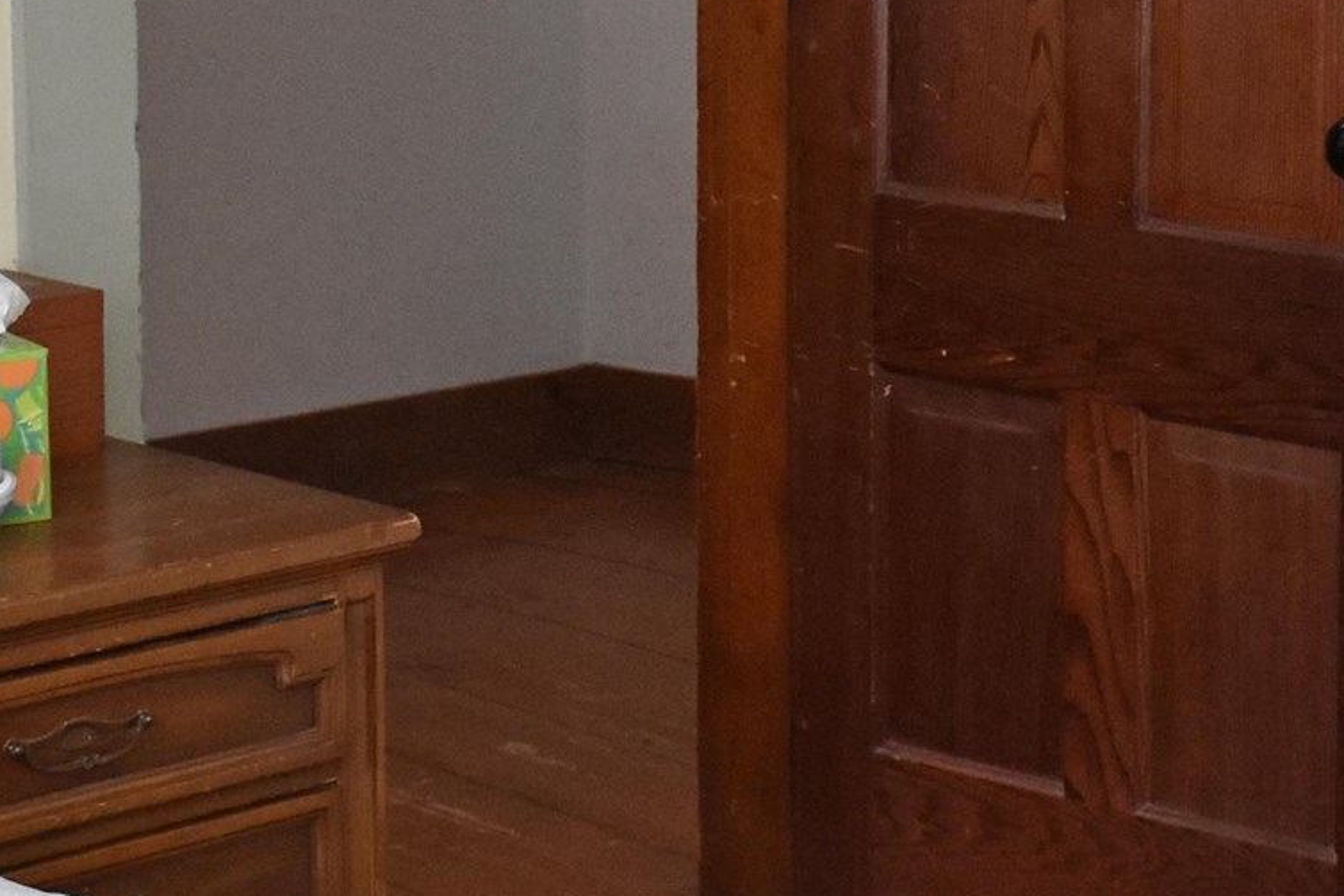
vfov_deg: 12.4
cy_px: 61
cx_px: 1394
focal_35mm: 110
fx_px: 4107
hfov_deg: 18.1
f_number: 4
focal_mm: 18
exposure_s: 1/60
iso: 2000
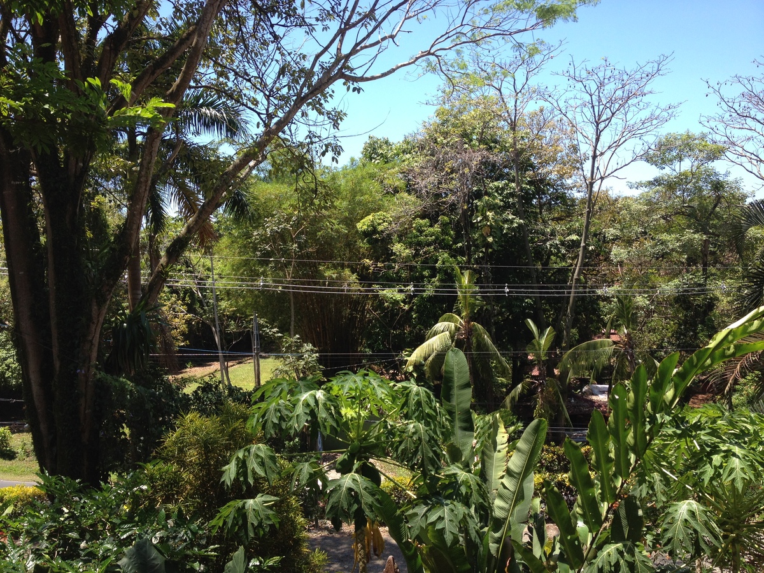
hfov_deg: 52.6
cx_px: 382
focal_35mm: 35
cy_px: 286
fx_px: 772
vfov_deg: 40.7
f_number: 2.4
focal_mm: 4.28
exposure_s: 1/649
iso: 50
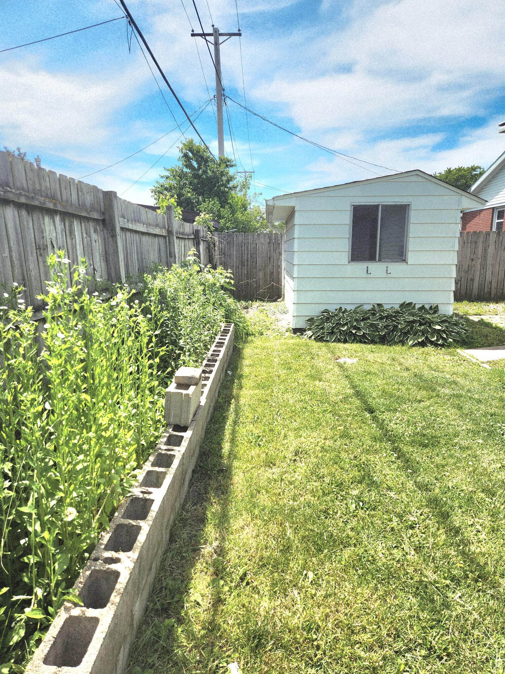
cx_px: 252
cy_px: 337
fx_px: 447
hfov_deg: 58.9
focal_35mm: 23
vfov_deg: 73.9
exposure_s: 1/2000
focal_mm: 5.4
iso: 20
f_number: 1.8
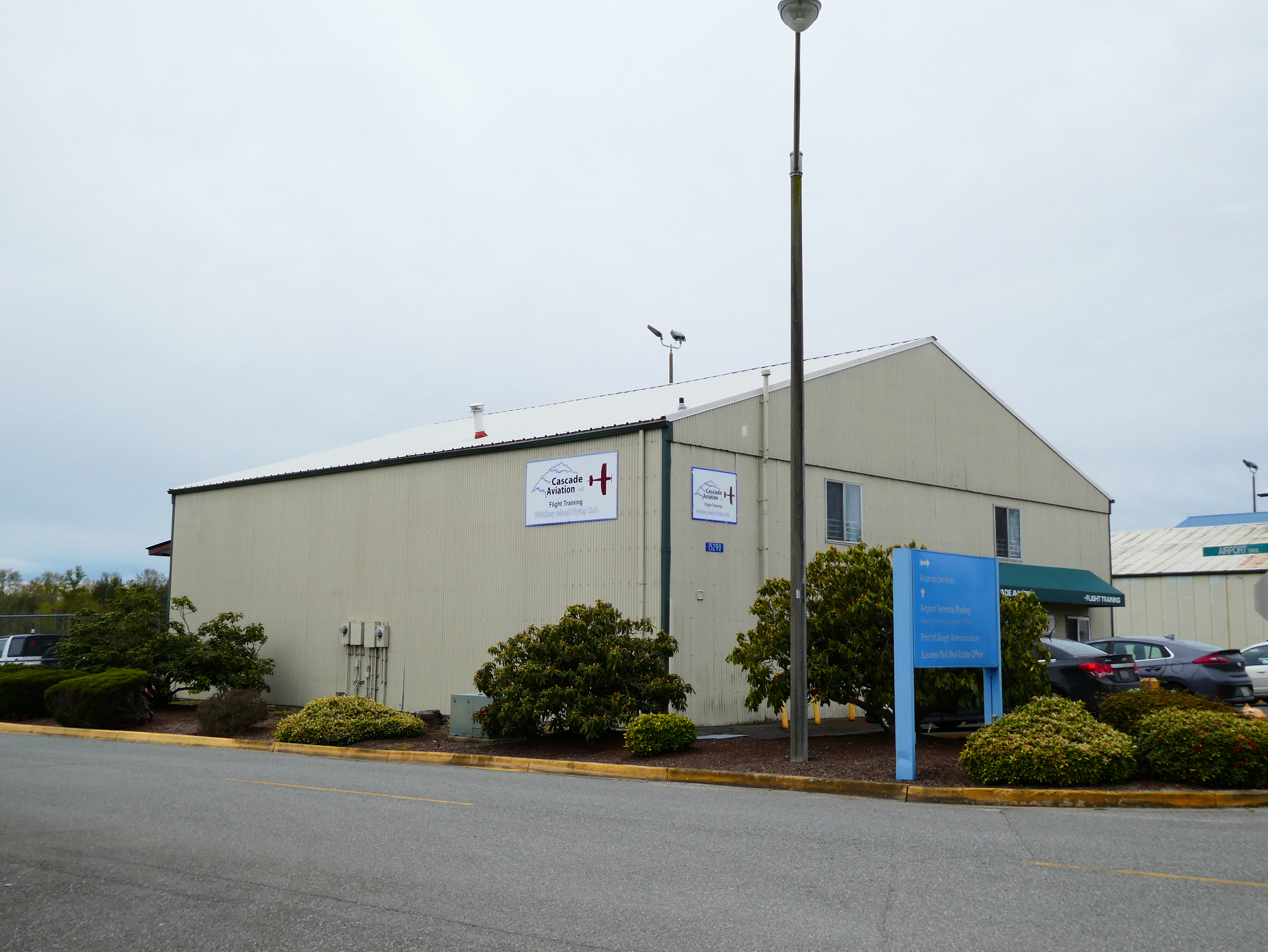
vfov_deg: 38.7
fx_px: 1355
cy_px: 485
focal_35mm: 37
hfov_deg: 50.1
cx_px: 621
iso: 80
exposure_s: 1/640
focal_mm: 6.3
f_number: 3.7
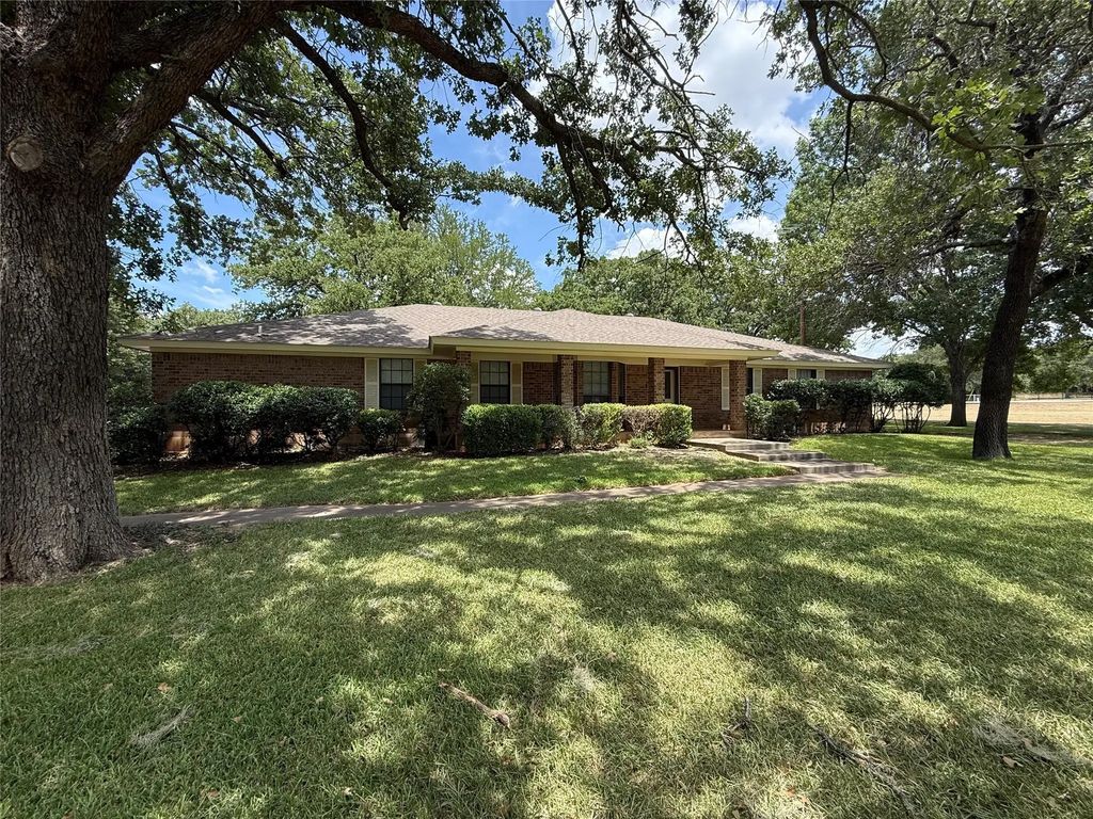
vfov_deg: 85.7
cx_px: 546
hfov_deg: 102.1
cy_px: 410
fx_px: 442
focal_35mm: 14
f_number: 2.2
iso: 64
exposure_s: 1/701
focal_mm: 2.22
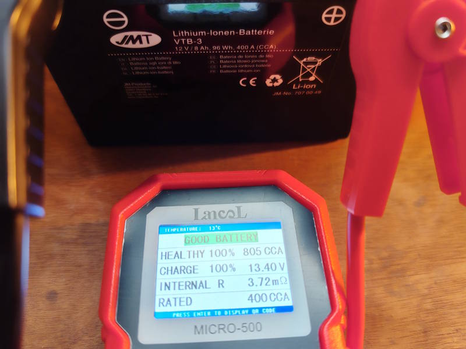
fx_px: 363
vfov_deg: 51.4
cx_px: 233
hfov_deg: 65.3
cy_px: 174
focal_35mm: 27
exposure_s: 1/50
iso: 80
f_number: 1.4
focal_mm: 6.83
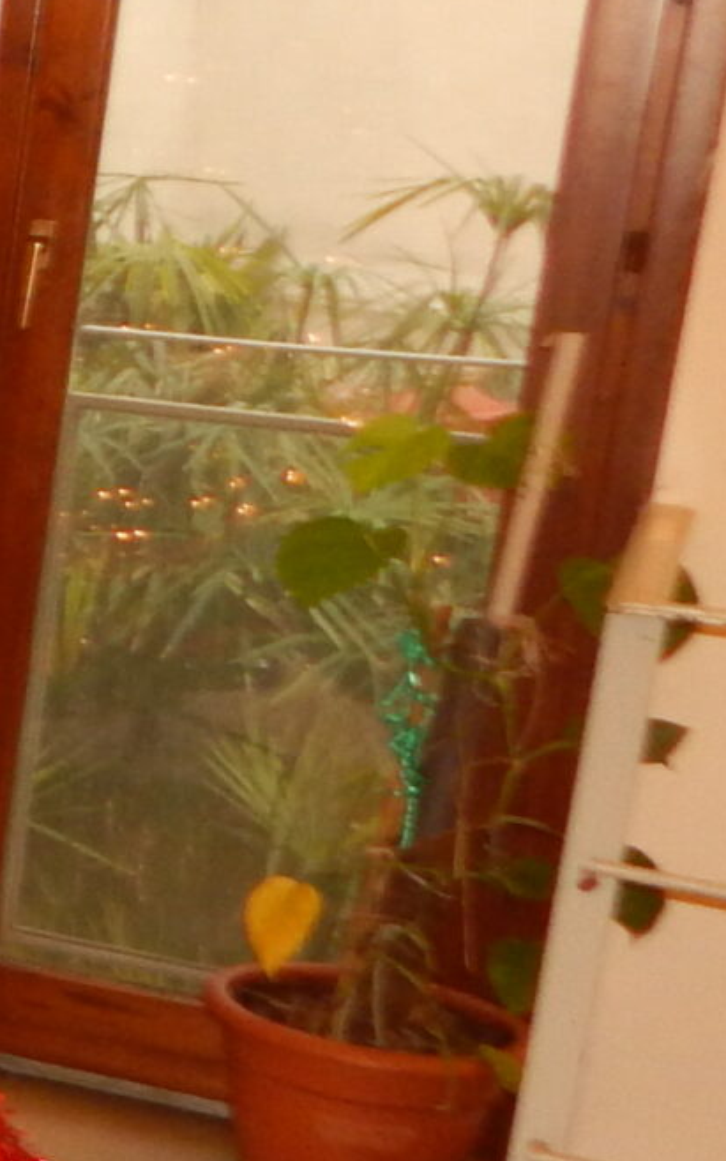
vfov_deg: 21.8
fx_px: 3005
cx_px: -1528
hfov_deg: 9.9
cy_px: 672
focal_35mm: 95
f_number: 3
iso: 220
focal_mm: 4
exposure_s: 1/30
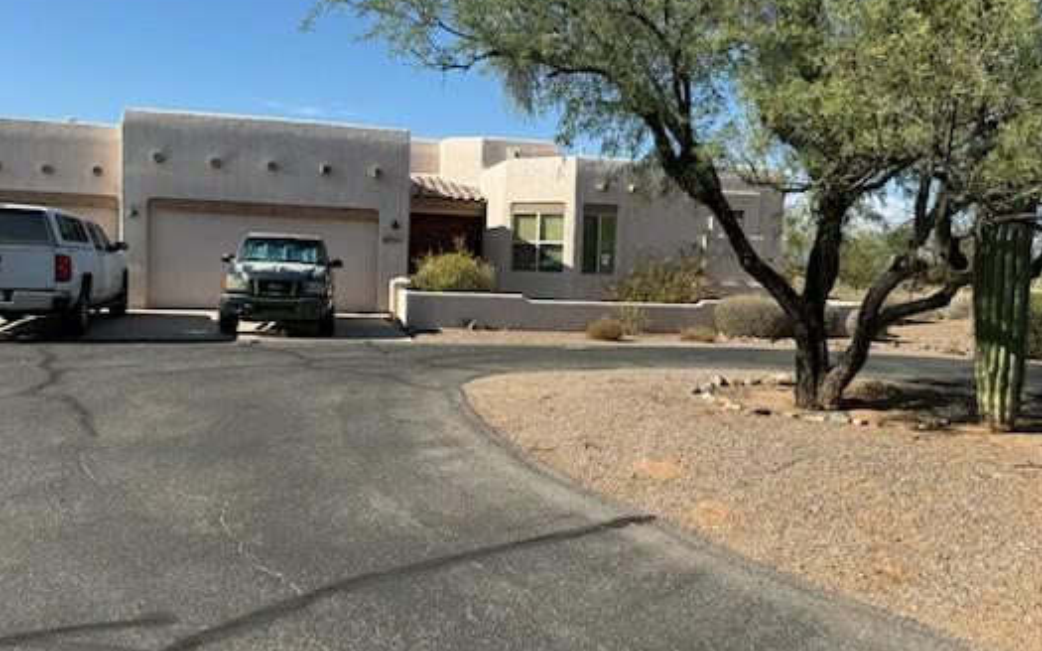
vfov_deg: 40.6
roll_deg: -1.6
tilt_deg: -2.6
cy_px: 320
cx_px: 506
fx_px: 880
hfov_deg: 61.2
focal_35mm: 31
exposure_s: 1/3584
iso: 80
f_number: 1.78
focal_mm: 6.76
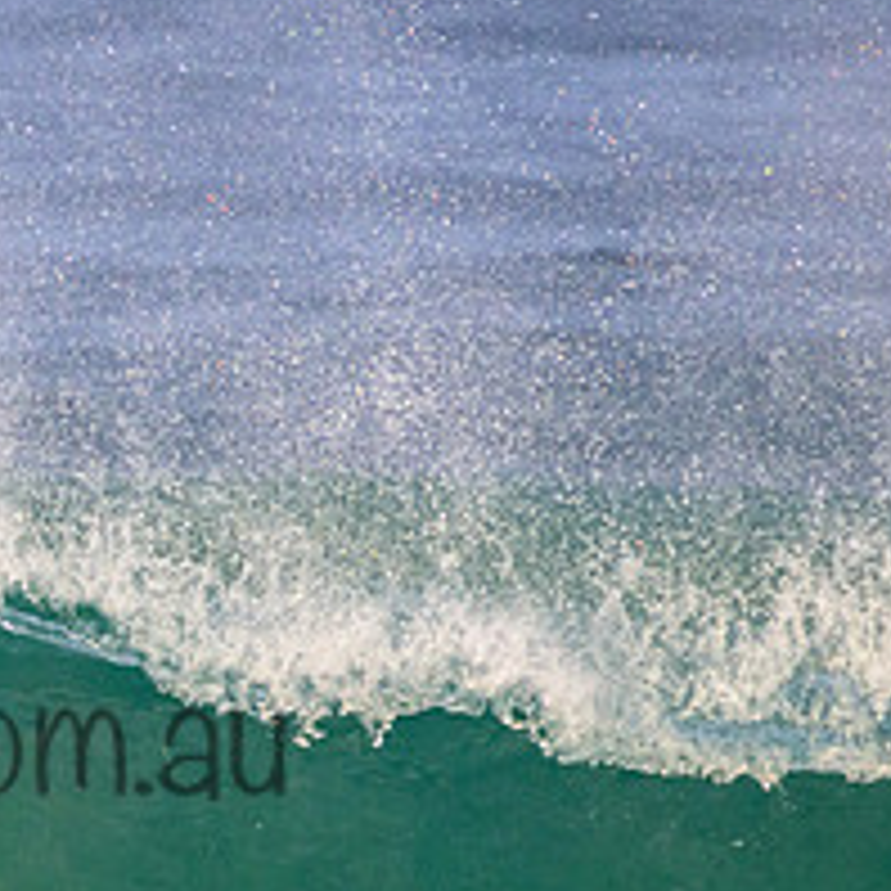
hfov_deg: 0.9
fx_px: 57892
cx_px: -189
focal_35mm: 1988
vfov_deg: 0.9
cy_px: 691
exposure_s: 1/2000
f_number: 11
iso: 2500
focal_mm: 800
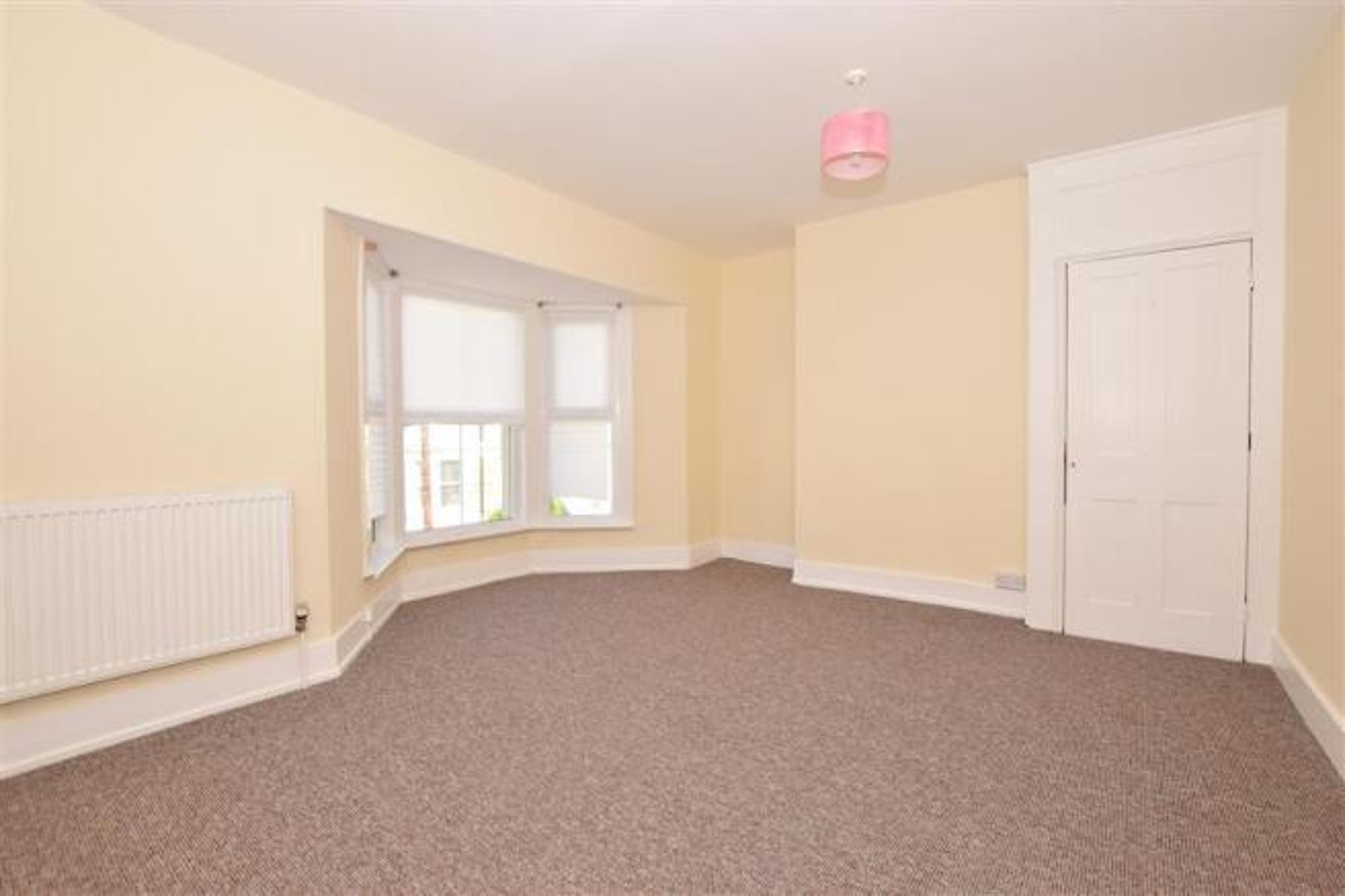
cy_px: 448
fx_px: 560
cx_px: 672
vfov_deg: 77.3
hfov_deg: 100.4
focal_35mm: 15
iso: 400
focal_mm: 10
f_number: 7.1
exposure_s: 1/200
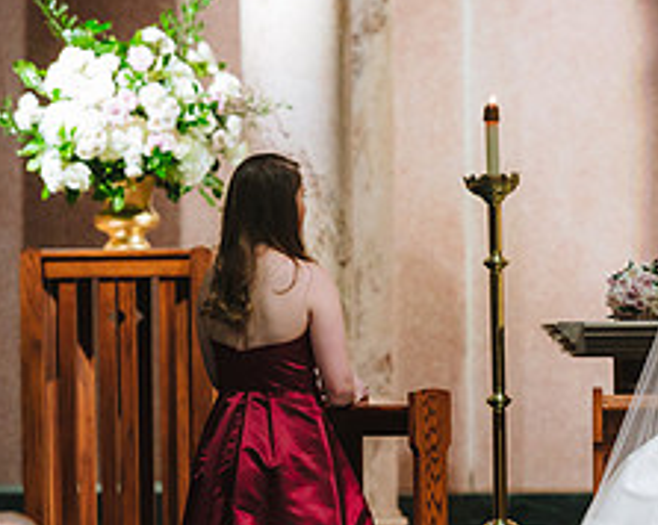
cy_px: 438
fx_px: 7841
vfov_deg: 3.8
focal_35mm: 403
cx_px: 841
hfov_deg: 4.8
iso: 1600
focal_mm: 165
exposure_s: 1/250
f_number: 2.8
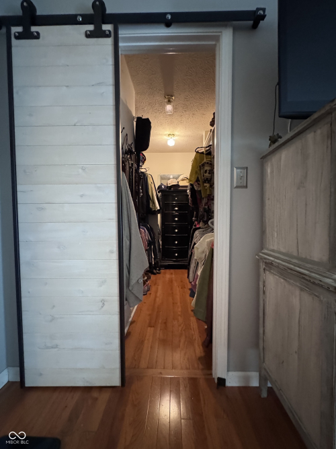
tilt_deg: -1.8
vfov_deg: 102.1
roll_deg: +0.1
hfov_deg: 85.7
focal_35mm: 14
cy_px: 224
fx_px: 181
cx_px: 168
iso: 1250
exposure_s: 1/40
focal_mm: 2.22
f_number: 2.2
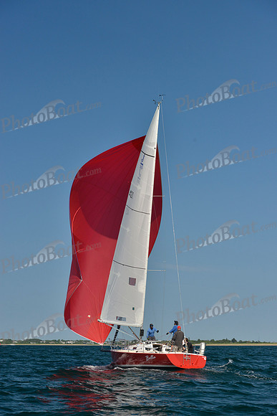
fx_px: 807
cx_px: 138
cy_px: 208
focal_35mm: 70
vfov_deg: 28.8
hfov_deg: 19.5
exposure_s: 1/1000
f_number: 9
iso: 400
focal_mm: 70
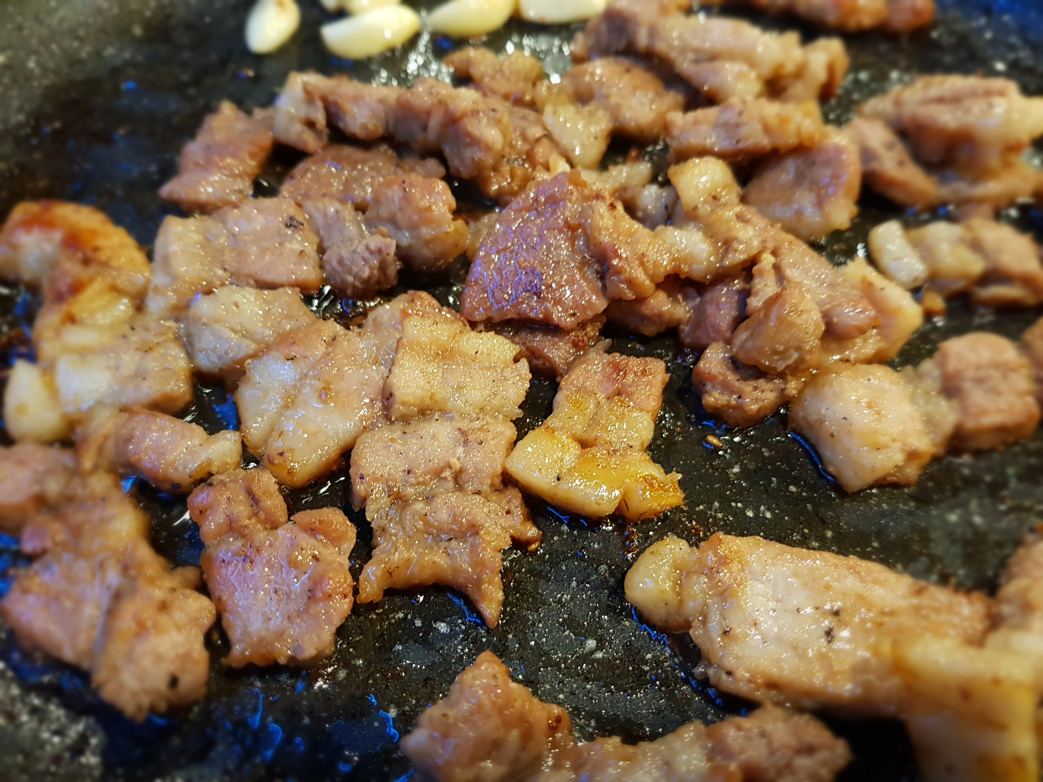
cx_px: 522
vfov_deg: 53.1
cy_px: 391
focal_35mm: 26
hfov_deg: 67.3
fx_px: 783
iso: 250
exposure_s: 1/10
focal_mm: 4.3
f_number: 1.7
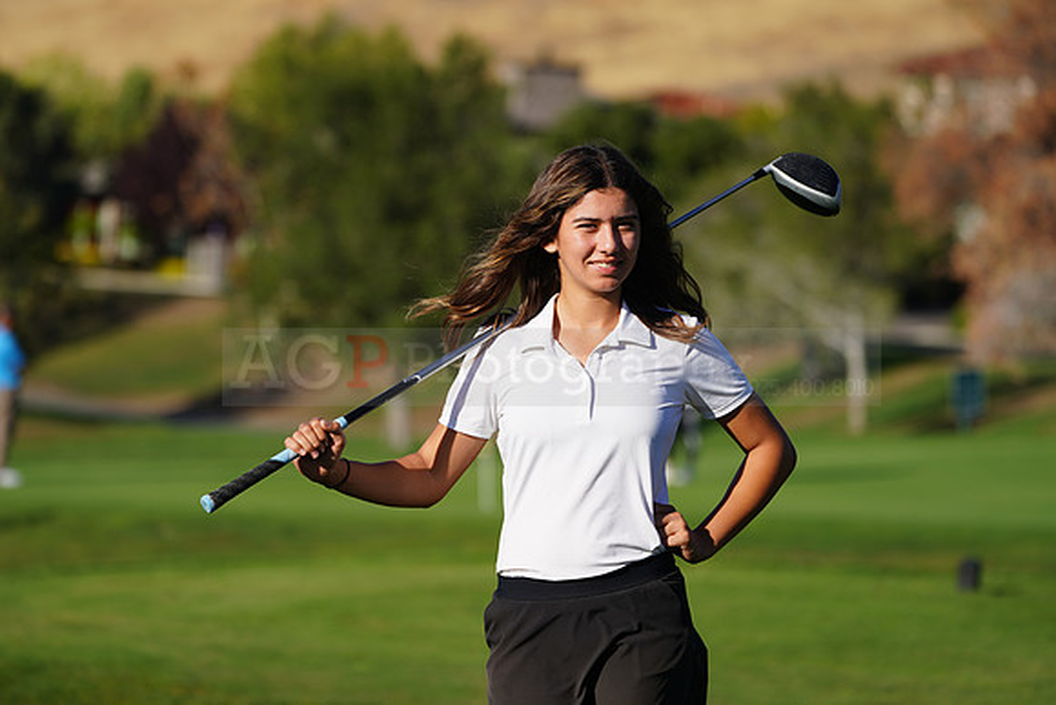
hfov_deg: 10.1
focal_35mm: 203
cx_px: 528
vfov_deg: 6.8
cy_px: 352
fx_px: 5956
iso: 100
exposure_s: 1/640
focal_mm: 203
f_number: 5.6
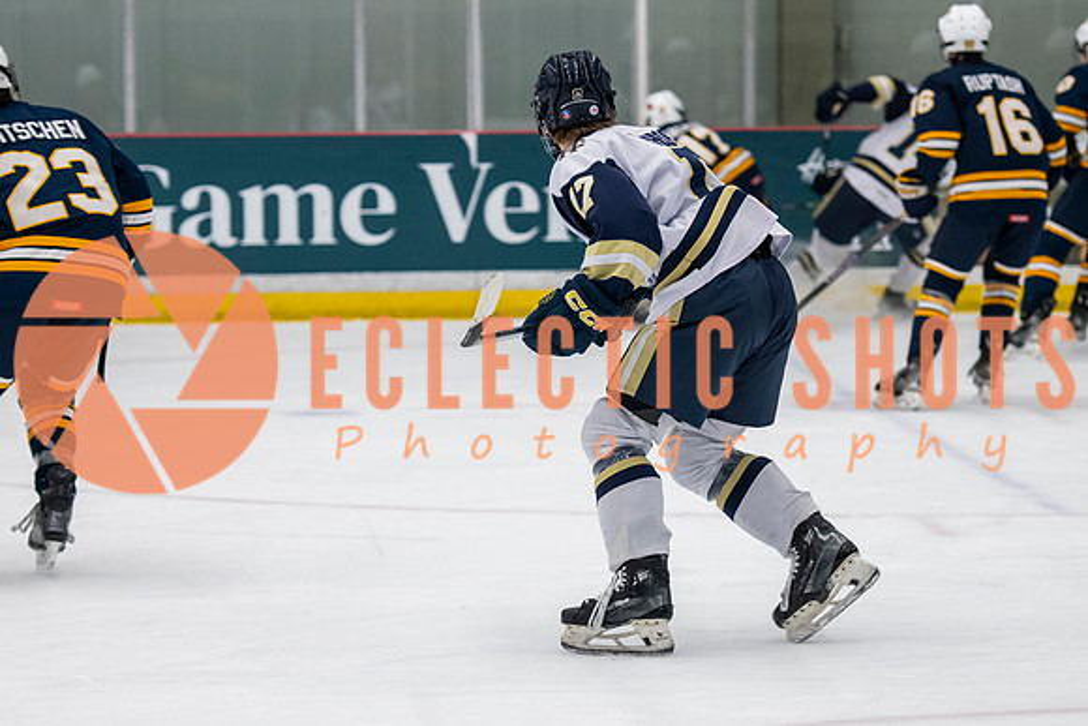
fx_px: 4892
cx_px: 528
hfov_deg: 12.7
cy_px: 304
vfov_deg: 8.5
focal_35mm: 162
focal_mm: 100
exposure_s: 1/640
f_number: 3.2
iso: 2000
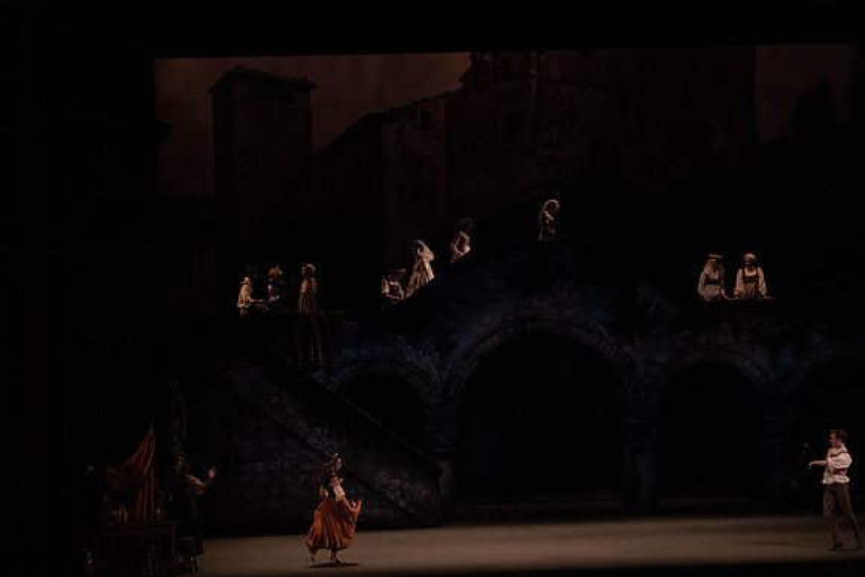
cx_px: 432
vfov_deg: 13.7
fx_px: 2403
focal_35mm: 100
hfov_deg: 20.4
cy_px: 288
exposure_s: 1/250
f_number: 4.5
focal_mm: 100
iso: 8000
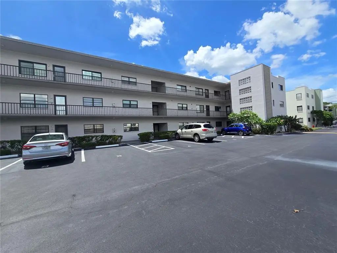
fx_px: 127
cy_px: 126
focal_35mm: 13
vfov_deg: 89.9
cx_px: 168
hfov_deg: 106.2
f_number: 2.2
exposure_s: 1/2510
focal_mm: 2.2
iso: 50
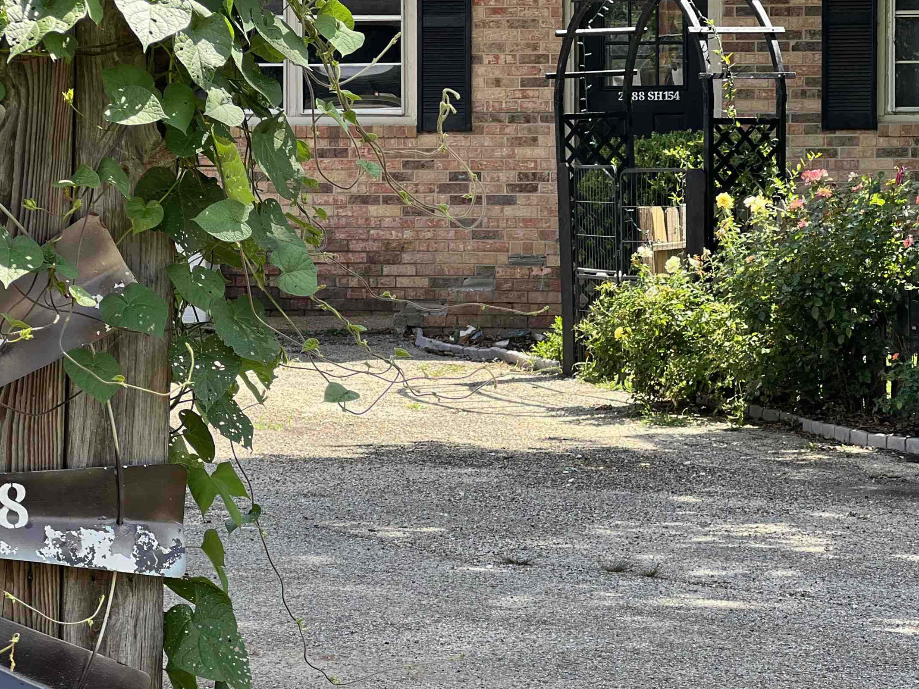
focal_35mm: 111
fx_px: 2947
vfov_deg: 13.3
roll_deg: -0.2
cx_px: 468
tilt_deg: -3.0
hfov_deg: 17.7
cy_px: 319
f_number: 2.8
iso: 25
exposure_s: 1/122
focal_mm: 9
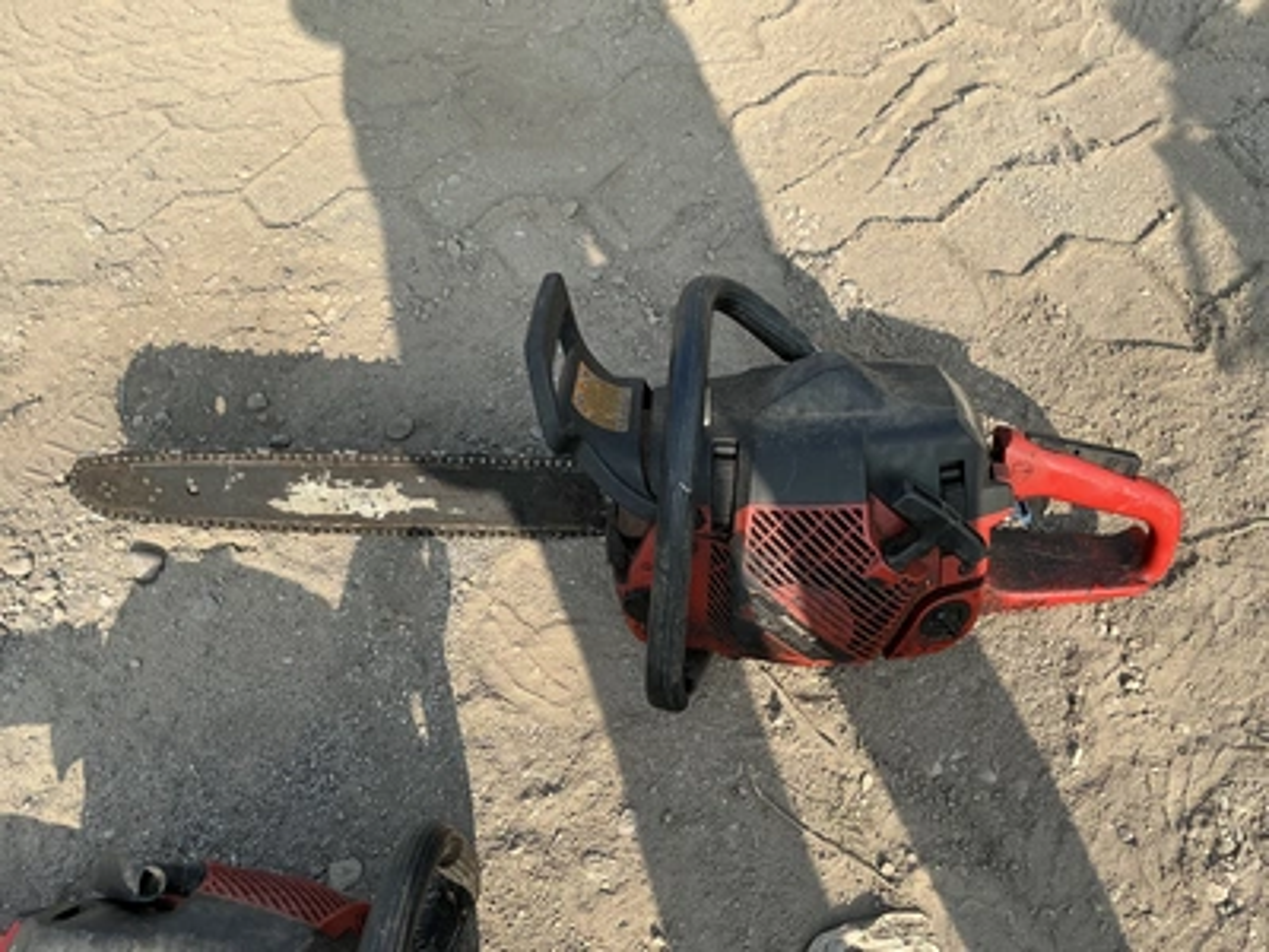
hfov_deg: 63.4
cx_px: 634
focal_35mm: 28
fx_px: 1026
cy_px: 476
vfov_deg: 49.7
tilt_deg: -57.9
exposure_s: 1/869
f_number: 1.8
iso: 25
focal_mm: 3
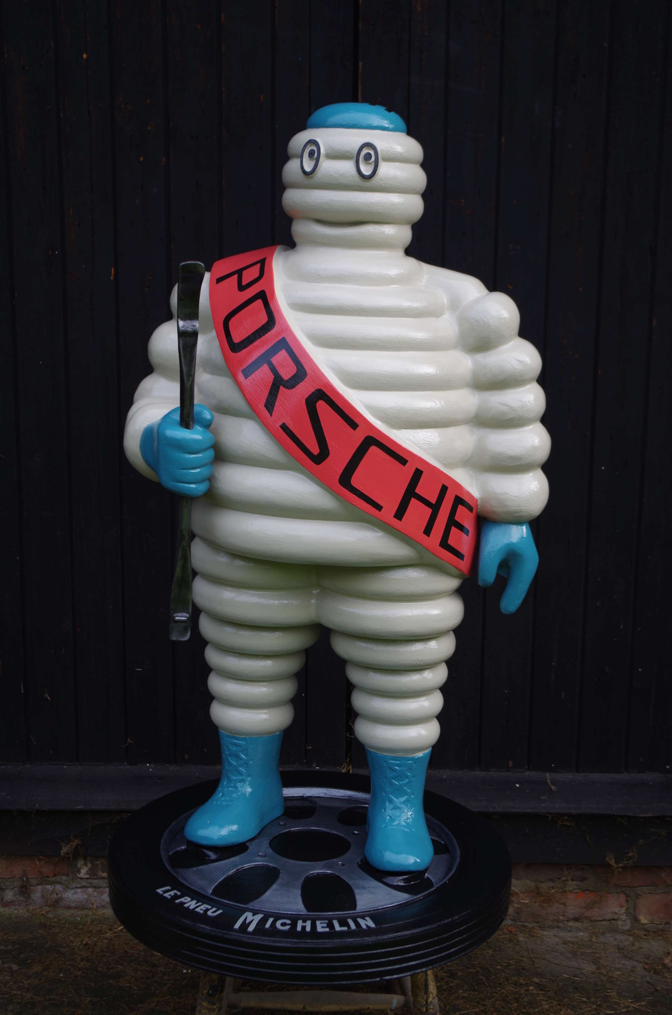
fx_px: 1800
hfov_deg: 21.1
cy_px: 508
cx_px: 336
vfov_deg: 31.5
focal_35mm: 64
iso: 100
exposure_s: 1/100
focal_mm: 42.5
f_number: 4.5
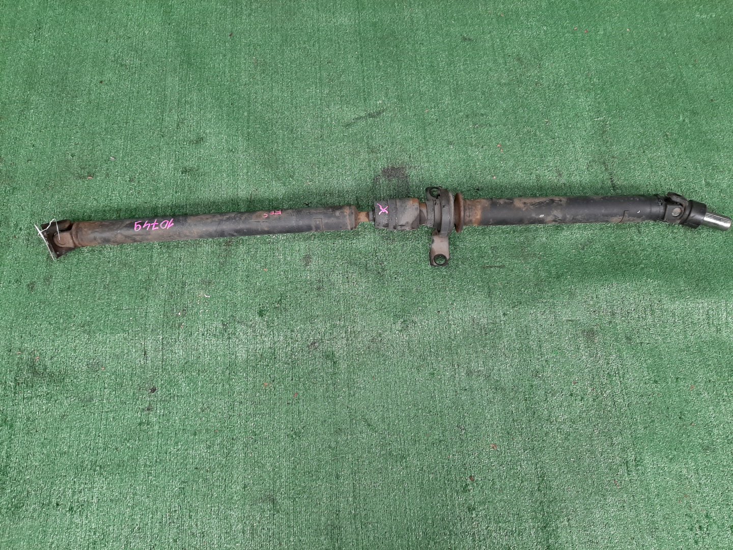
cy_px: 275
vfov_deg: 53.1
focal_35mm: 26
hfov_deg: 67.3
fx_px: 551
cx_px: 366
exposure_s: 1/50
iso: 76
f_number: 1.7
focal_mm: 3.93
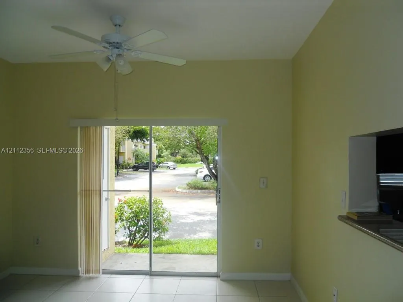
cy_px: 151
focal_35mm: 28
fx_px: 326
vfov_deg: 49.7
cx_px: 202
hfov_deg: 63.4
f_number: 2.7
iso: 80
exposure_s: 1/160
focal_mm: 5
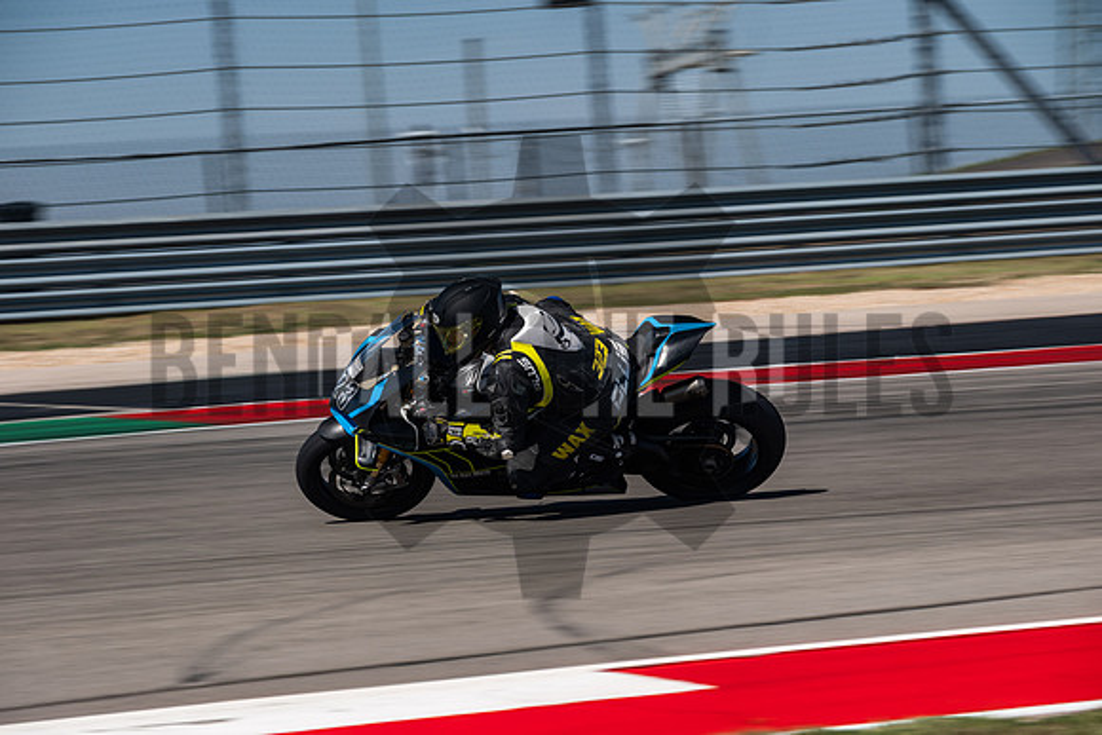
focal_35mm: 210
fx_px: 6430
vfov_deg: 6.5
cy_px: 368
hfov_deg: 9.8
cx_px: 551
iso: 160
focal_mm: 140
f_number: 8
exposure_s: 1/200
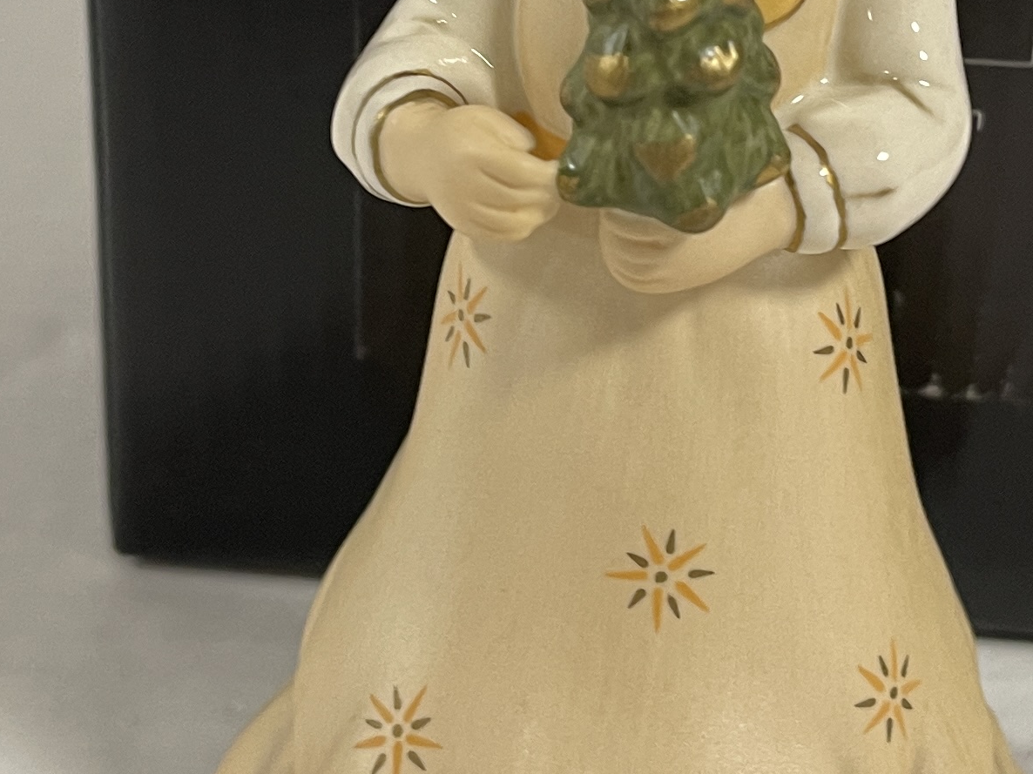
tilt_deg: -25.1
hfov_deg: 23.0
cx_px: 622
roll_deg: -4.6
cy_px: 140
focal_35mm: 85
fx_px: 2536
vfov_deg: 17.2
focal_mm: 5.1
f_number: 1.6
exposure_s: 1/50
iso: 125
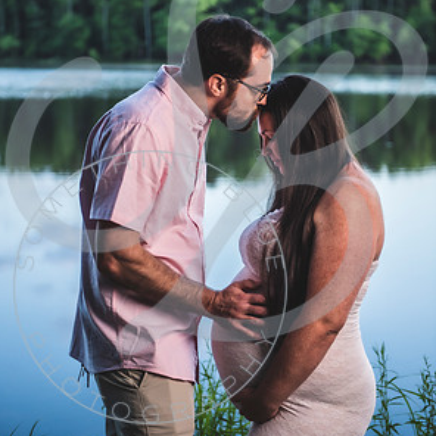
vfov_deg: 21.6
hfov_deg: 21.7
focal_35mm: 80
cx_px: 217
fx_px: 1140
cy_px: 175
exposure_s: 1/400
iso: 200
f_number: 2.8
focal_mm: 62
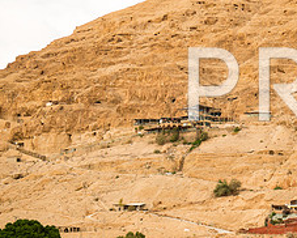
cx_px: 376
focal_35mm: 115
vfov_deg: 13.4
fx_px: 1012
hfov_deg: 15.9
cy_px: 84
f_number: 2.8
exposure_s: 1/1600
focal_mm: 48
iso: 200
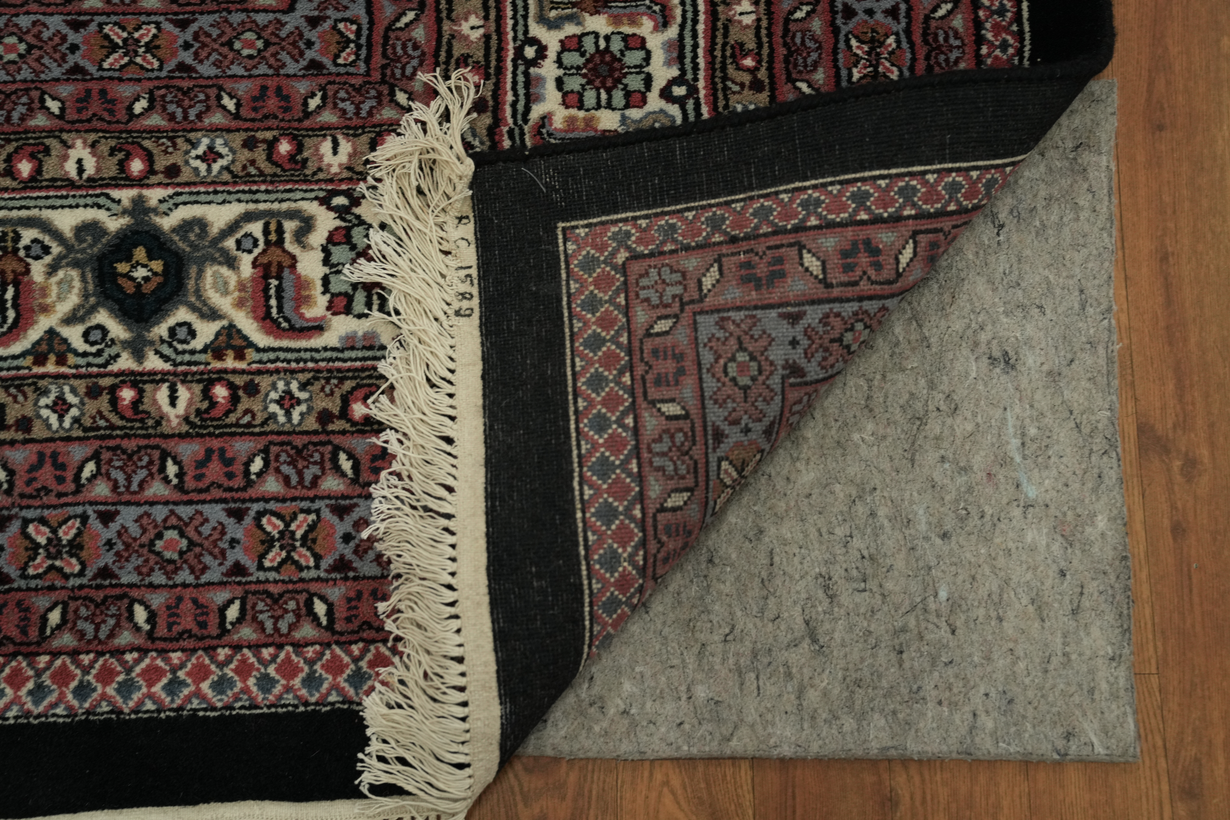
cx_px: 615
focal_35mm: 44
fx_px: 1503
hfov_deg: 44.5
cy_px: 410
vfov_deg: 30.5
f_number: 3.2
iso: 1600
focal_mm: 44
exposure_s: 1/125
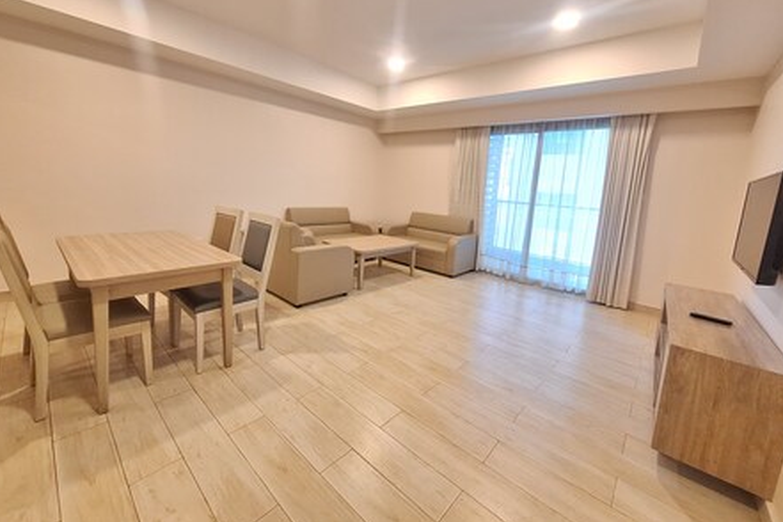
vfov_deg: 80.7
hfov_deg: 104.2
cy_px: 225
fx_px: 304
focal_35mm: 14
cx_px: 384
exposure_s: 1/50
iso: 200
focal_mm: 1.74
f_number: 2.2
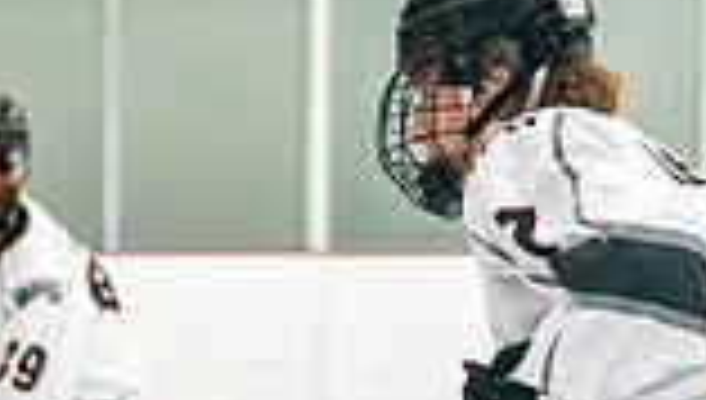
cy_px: 981
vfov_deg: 3.7
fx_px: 6133
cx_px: -665
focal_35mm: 327
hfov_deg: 6.4
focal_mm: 70
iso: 3200
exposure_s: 1/1250
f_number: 2.8
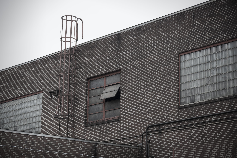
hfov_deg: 18.9
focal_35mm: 108
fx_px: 711
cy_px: 79
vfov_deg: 12.7
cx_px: 118
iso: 400
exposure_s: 1/250
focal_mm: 72
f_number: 4.2
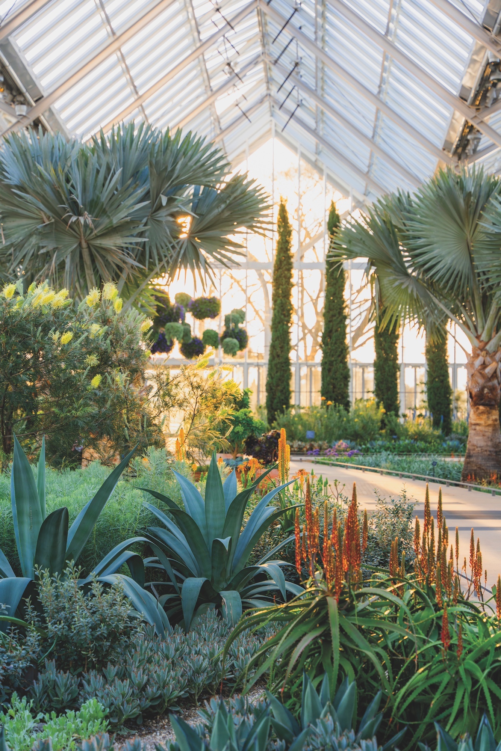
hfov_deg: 19.5
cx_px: 250
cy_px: 376
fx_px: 1461
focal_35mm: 70
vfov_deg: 28.8
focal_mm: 70
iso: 200
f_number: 4
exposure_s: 1/125
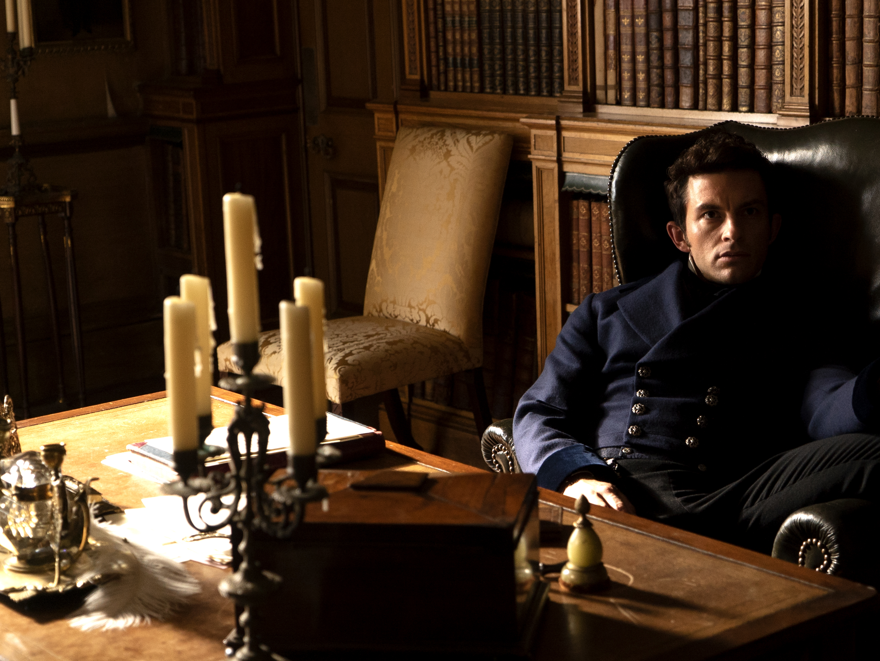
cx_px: 477
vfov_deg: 21.3
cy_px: 324
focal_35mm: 69
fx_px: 1754
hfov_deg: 28.1
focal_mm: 46
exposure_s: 1/80
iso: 1250
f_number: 4
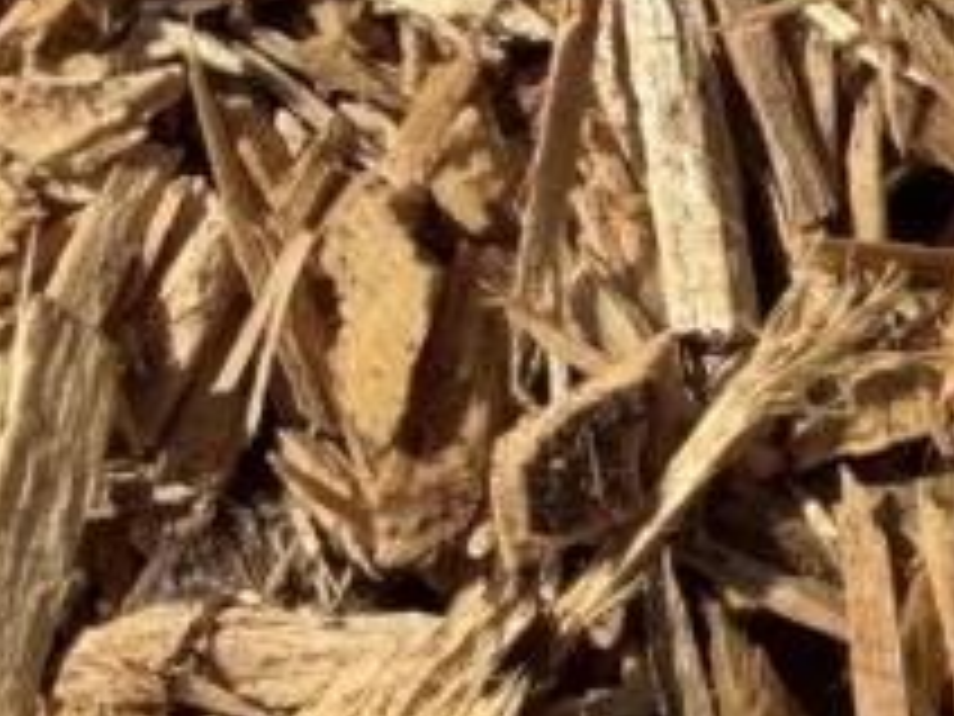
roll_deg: +0.9
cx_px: 1728
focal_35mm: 136
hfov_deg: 13.1
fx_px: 3748
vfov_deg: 10.9
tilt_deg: -42.5
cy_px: 374
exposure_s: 1/992
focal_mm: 2.22
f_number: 2.2
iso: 16
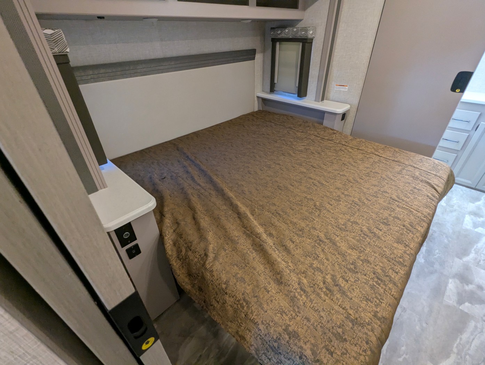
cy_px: 182
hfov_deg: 94.4
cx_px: 242
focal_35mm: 16
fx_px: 224
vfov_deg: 78.2
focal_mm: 2.35
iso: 309
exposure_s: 1/81.2
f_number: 2.2
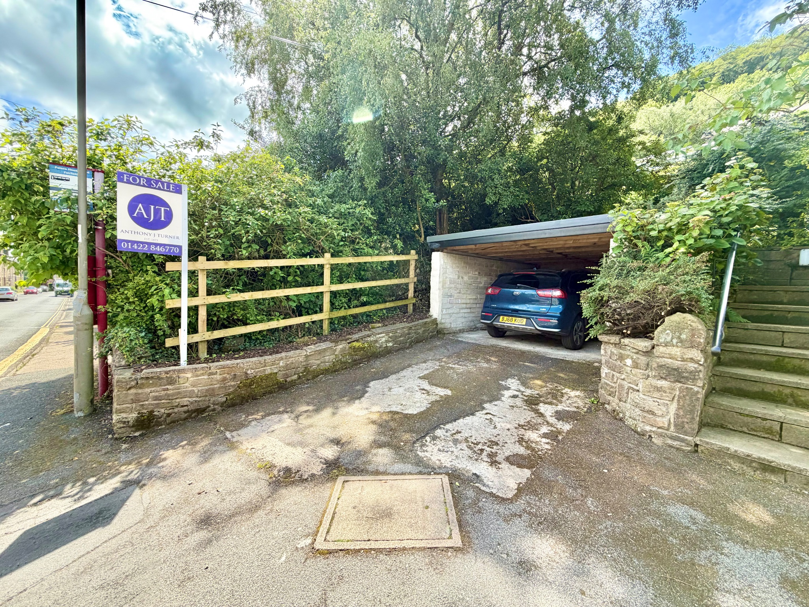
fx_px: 327
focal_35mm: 14
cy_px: 304
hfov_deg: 102.1
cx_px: 404
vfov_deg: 85.7
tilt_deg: -3.4
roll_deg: -1.5
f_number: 2.2
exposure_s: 1/445
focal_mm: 2.22
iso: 64
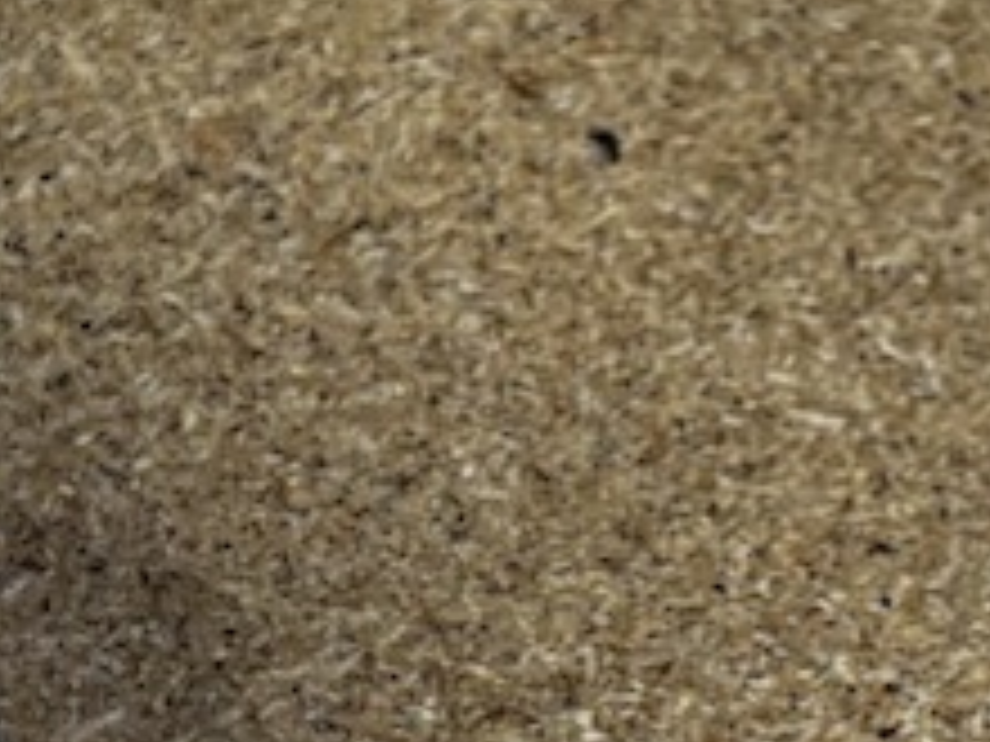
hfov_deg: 10.5
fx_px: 5405
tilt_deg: -59.1
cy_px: 576
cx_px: 572
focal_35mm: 189
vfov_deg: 7.8
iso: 125
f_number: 1.6
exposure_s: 1/120
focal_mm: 5.96
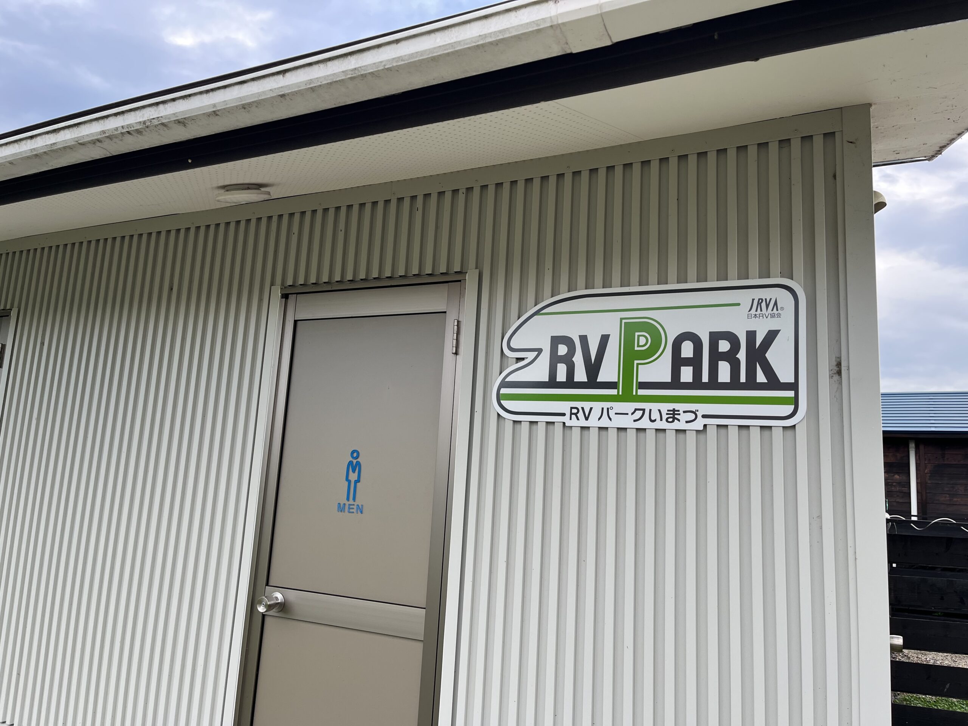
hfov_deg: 67.3
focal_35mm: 26
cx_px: 484
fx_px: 727
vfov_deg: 53.1
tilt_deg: +9.3
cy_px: 363
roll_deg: -3.3
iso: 40
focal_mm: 5.1
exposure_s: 1/122
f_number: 1.6
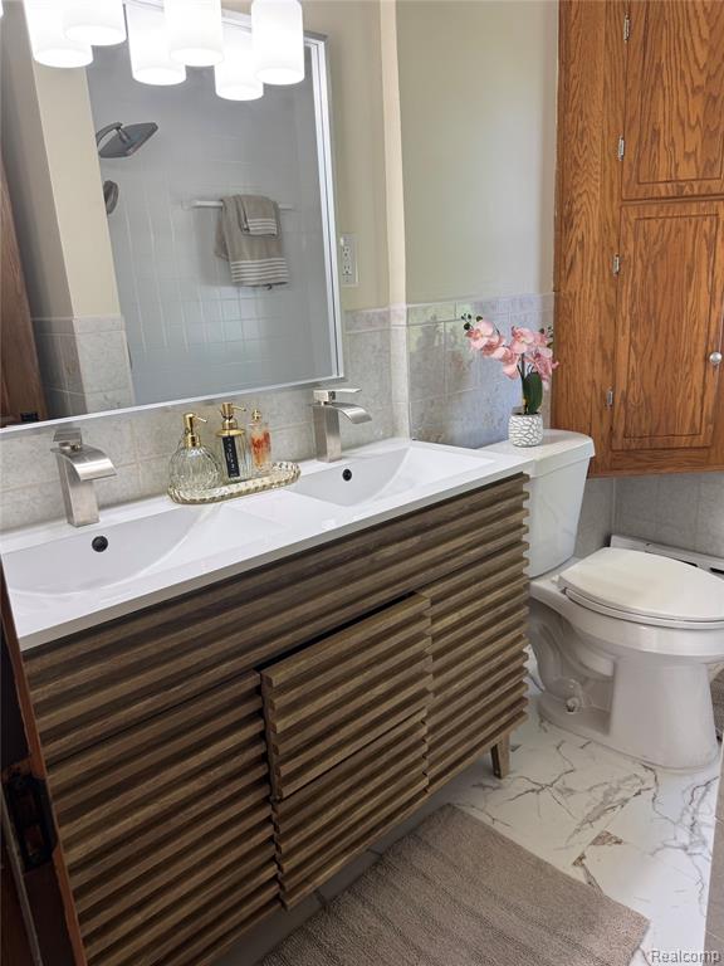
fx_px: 669
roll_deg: +3.0
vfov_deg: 71.6
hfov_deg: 56.8
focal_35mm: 24
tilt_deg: -16.5
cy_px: 483
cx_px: 362
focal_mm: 6.76
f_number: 1.78
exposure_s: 1/120
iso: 80
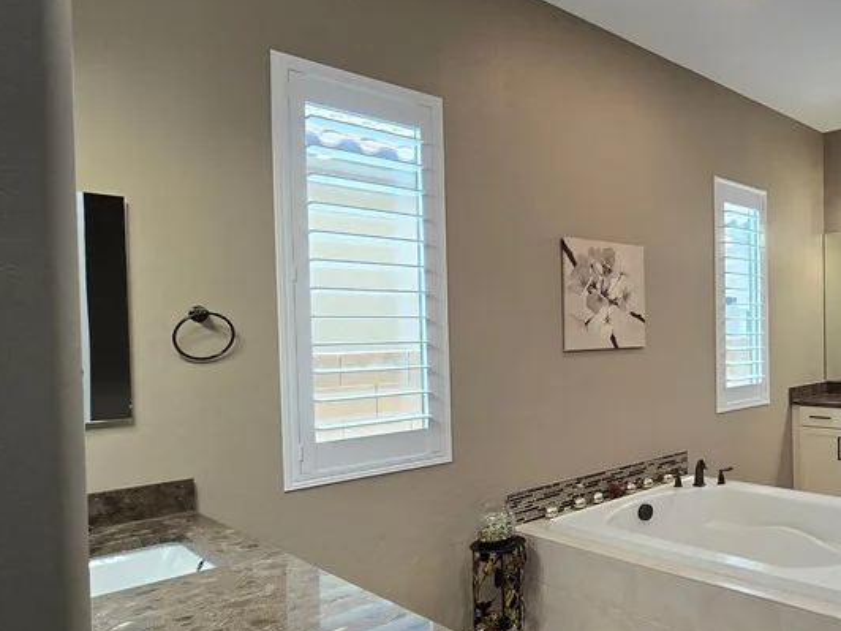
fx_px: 607
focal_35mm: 25
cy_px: 348
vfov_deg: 54.8
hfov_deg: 60.7
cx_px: 727
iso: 80
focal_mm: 2.2
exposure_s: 1/60
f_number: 2.2
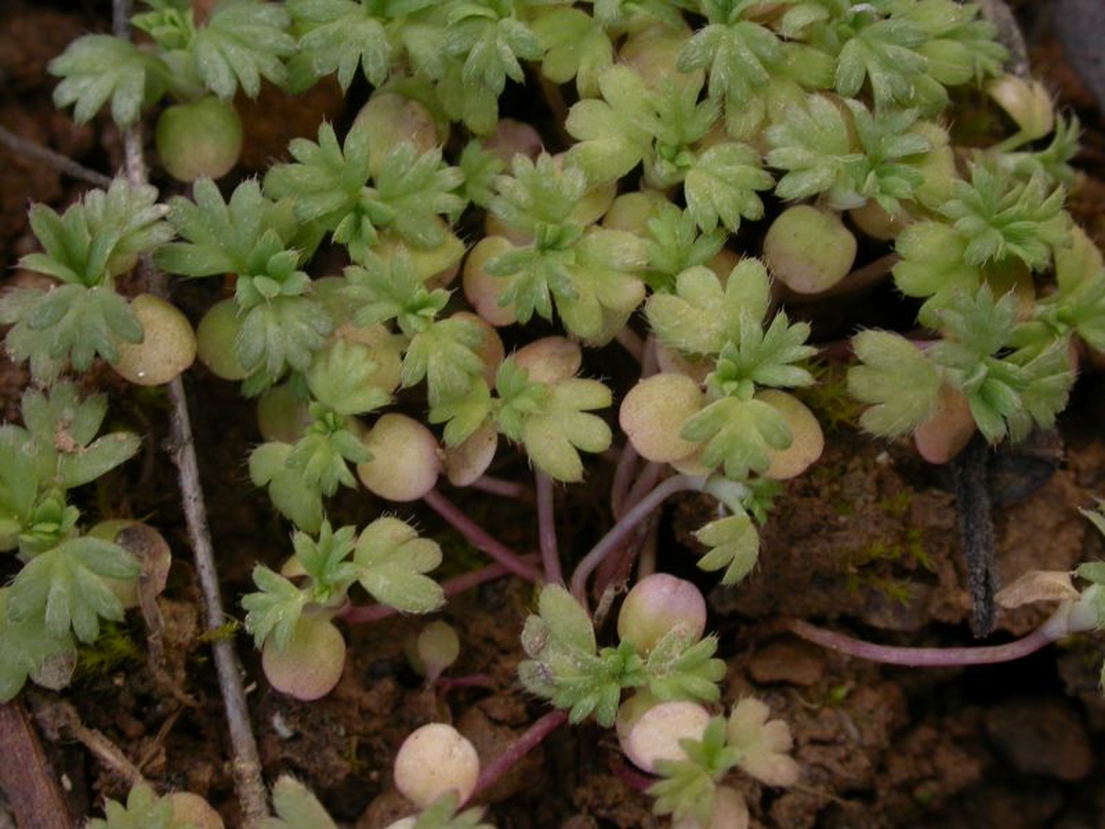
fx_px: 3607
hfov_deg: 17.4
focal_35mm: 113
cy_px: 414
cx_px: 552
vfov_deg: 13.1
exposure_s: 1/60
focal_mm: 23.5
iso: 100
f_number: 8.6
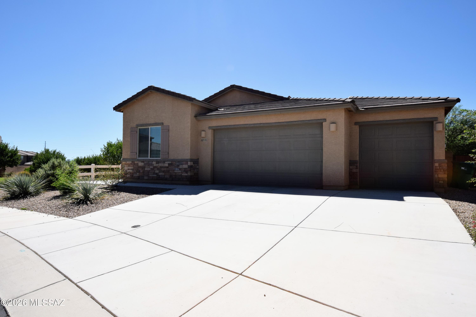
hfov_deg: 77.3
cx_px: 238
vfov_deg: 56.1
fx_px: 297
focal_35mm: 22
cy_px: 158
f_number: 13
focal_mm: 15
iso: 400
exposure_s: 1/640
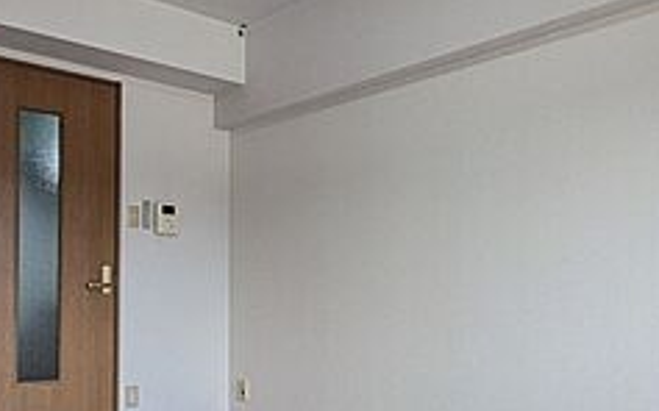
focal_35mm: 40
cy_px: 283
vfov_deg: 31.6
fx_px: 718
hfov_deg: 49.2
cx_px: 361
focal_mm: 1.83
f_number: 2.2
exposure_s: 1/100
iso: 65
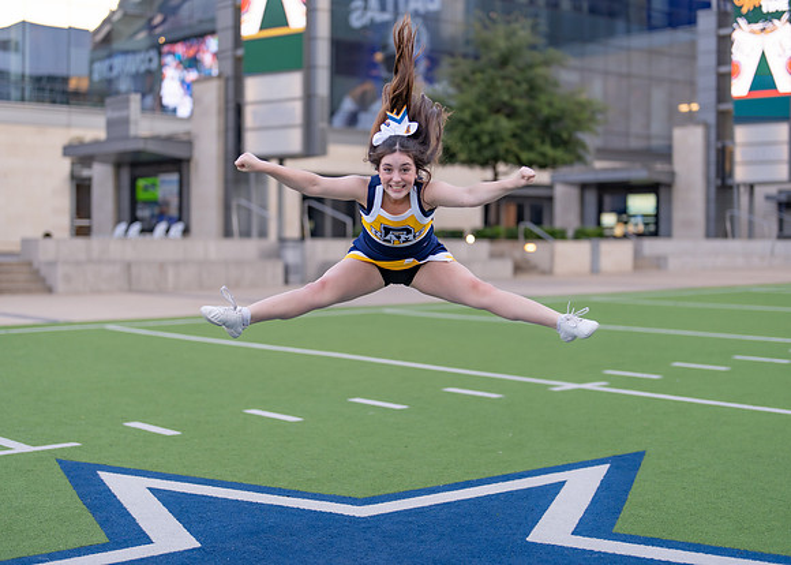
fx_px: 1314
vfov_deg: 24.2
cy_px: 281
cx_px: 401
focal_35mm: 59
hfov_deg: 33.5
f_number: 1.2
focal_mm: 50
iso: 200
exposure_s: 1/1250
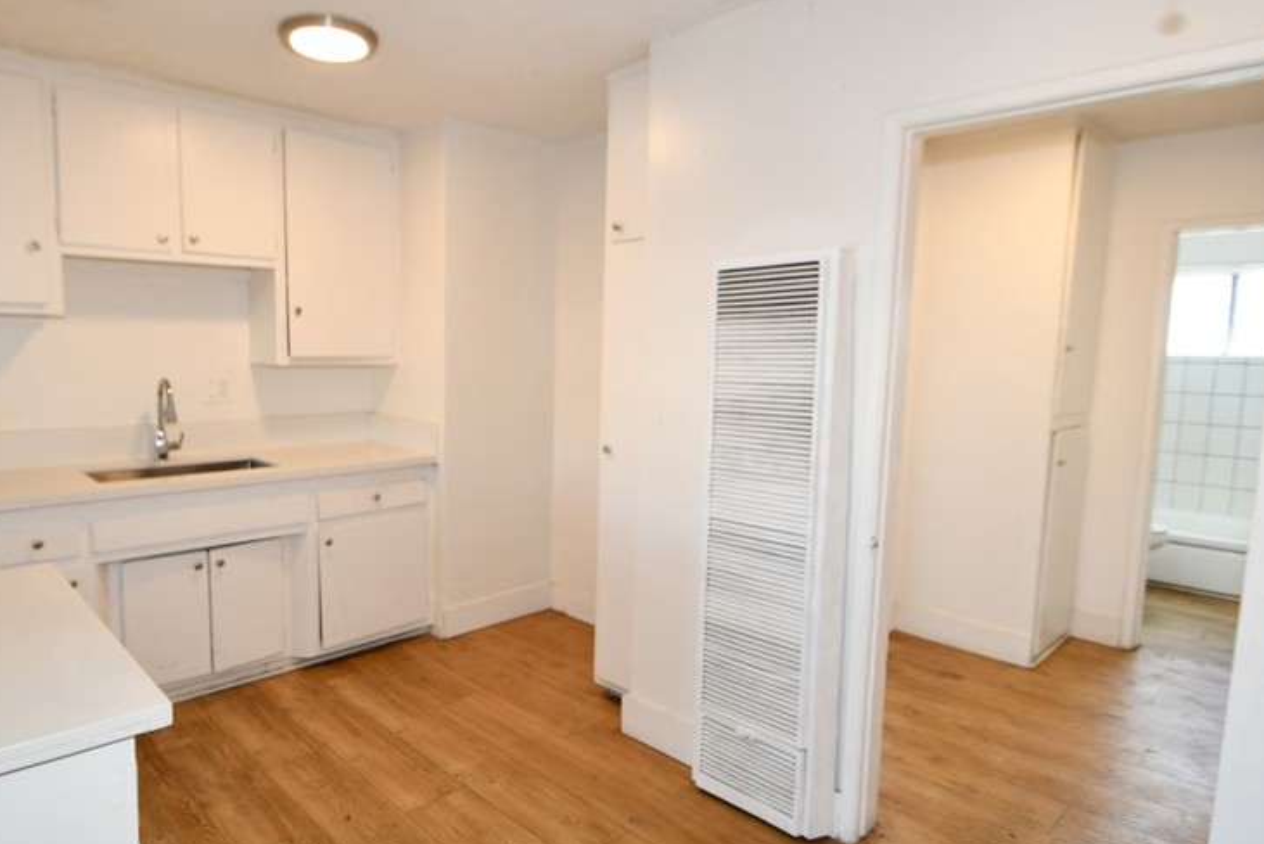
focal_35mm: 21
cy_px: 449
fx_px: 738
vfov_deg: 59.5
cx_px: 541
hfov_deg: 80.7
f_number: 4
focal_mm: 10
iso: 320
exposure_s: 1/60
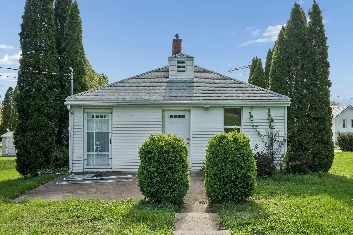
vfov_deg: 45.0
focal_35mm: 29
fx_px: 284
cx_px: 176
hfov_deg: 63.7
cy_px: 118
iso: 800
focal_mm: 29
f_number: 10
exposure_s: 1/1250
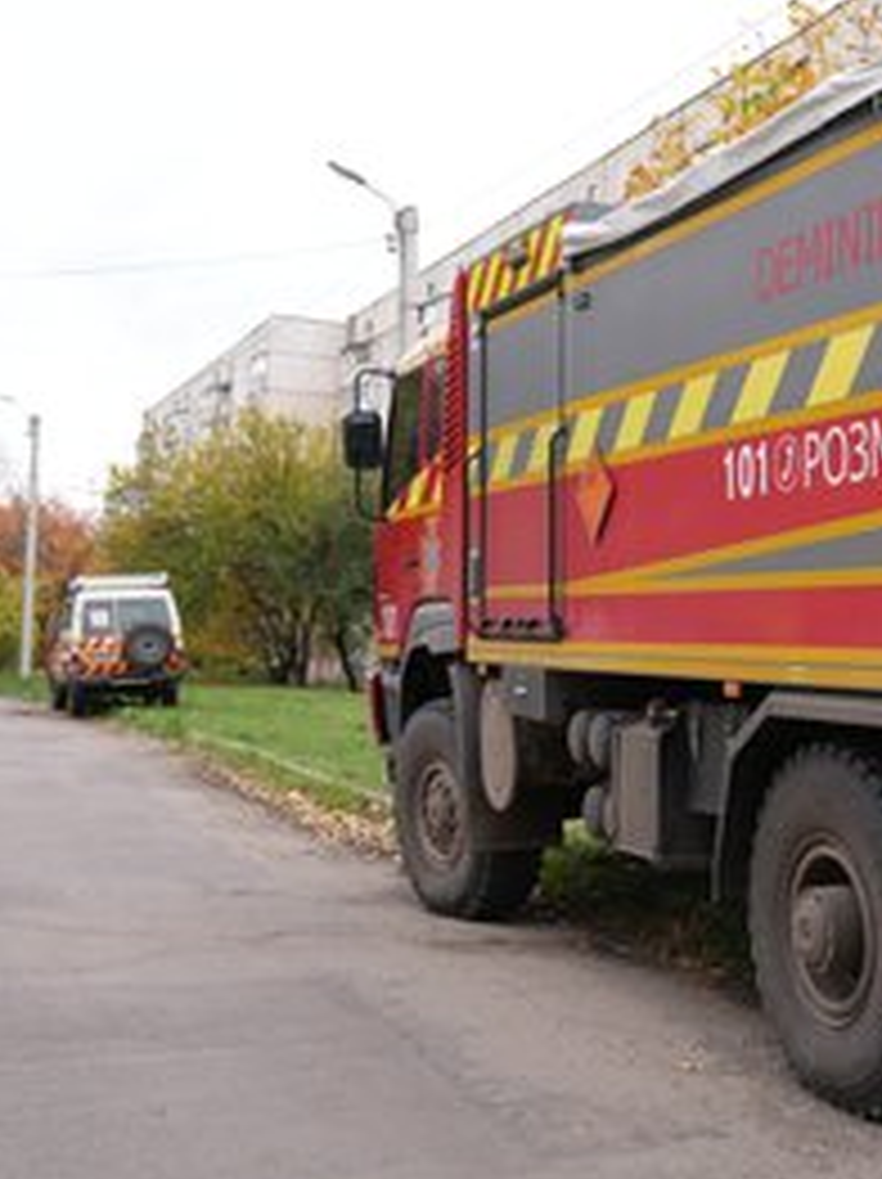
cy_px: 596
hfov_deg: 27.6
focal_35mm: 50
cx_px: 850
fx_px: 1701
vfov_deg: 38.2
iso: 200
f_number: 4
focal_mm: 34
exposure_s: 1/160
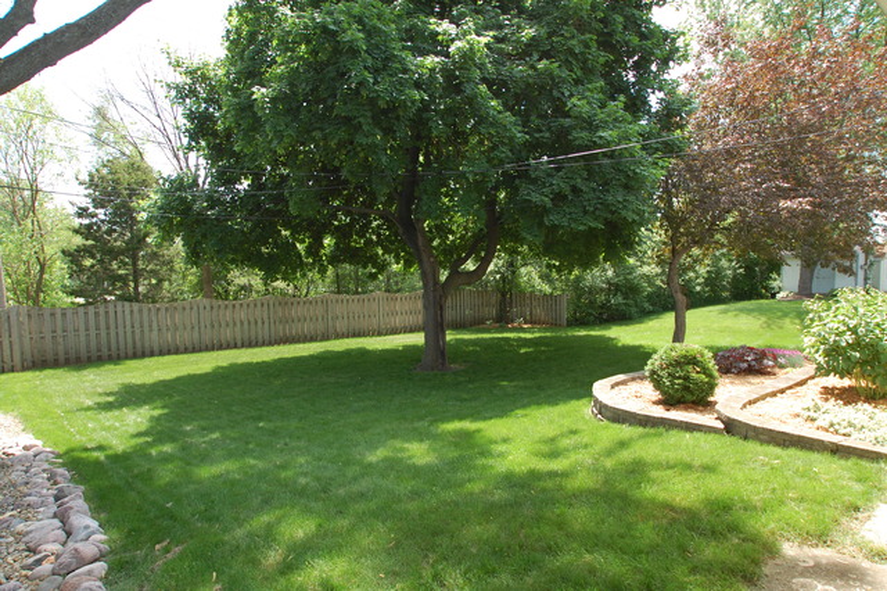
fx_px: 517
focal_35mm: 21
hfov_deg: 81.2
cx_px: 444
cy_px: 296
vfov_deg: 59.4
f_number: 7.1
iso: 400
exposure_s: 1/200
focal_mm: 14
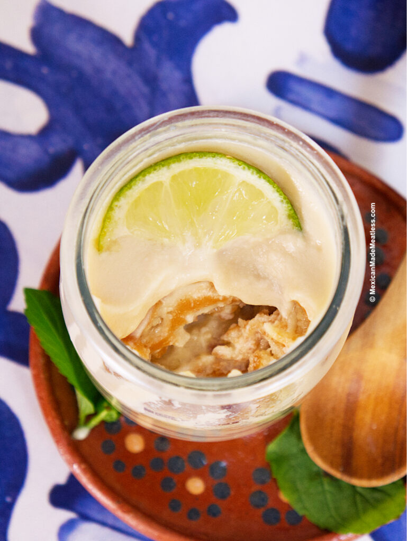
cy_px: 270
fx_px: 1316
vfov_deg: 23.3
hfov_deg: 17.6
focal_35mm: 84
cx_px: 204
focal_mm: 42
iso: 800
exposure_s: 1/80
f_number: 5.6
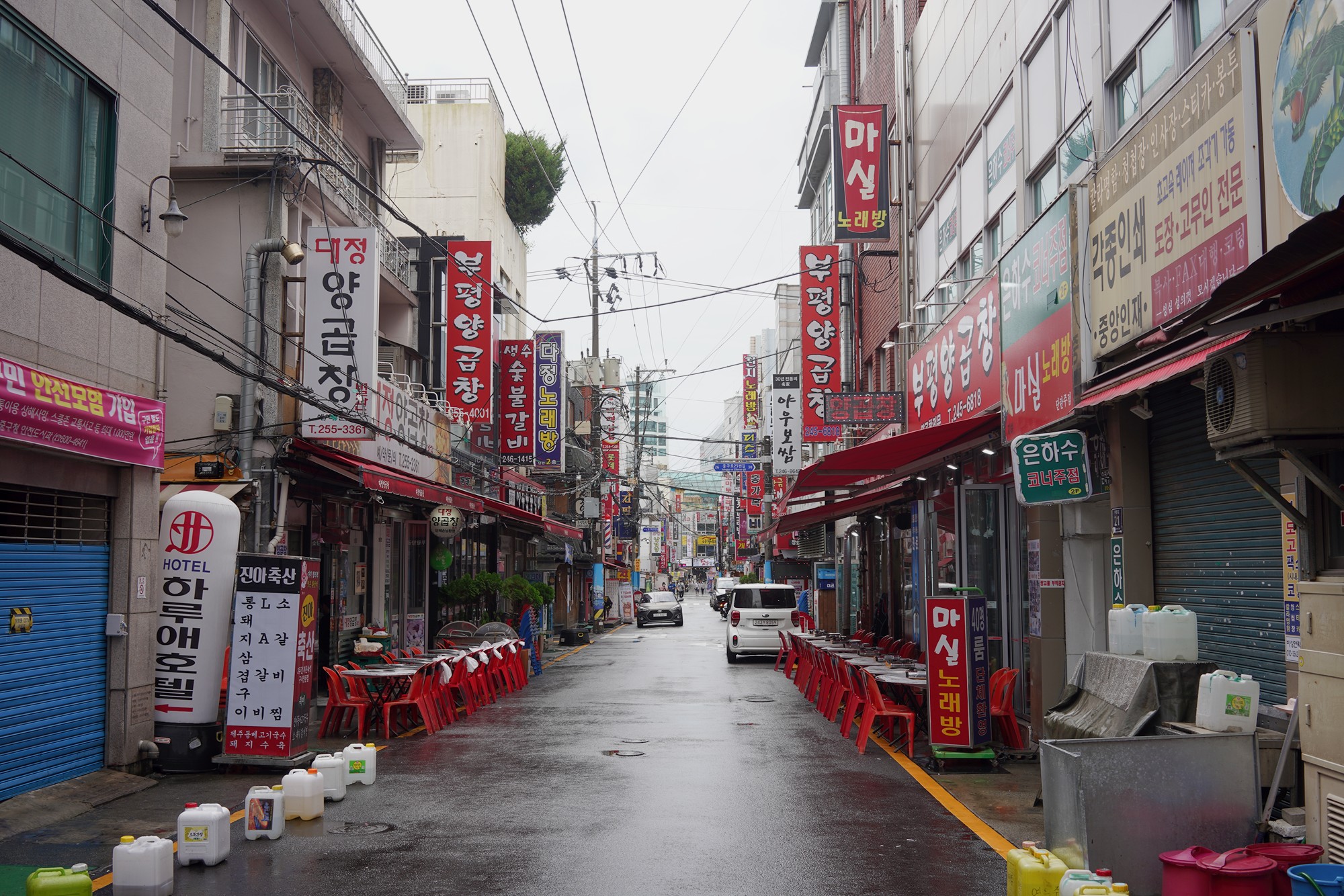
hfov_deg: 54.4
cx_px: 672
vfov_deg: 37.9
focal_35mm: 35
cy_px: 448
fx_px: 1307
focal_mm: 35
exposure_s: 1/100
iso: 100
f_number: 8
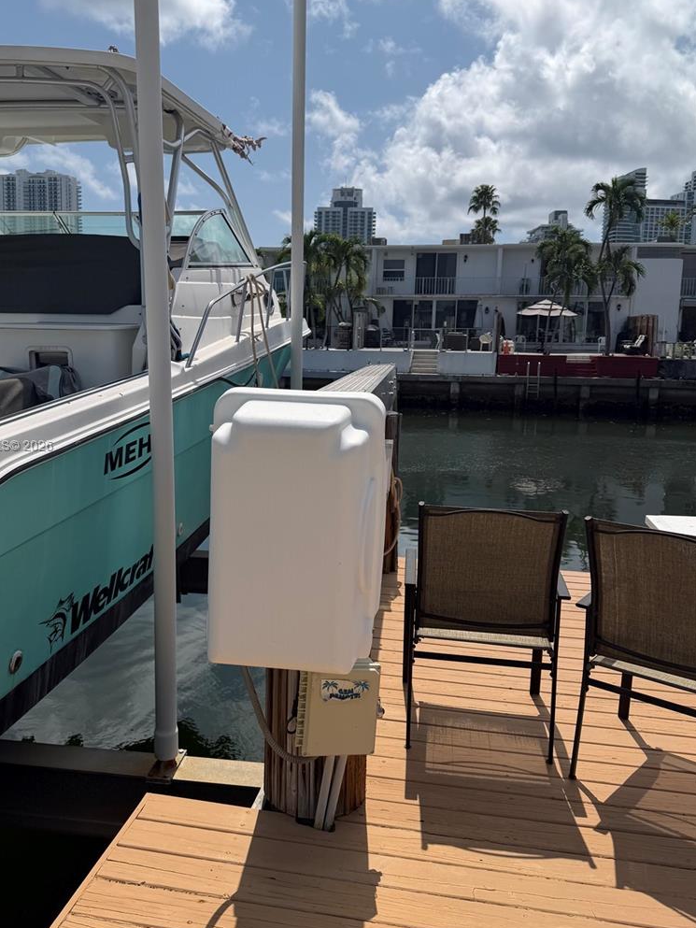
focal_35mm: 29
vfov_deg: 61.6
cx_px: 300
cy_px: 447
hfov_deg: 48.1
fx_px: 777
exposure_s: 1/10309
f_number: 1.78
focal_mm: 6.76
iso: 80
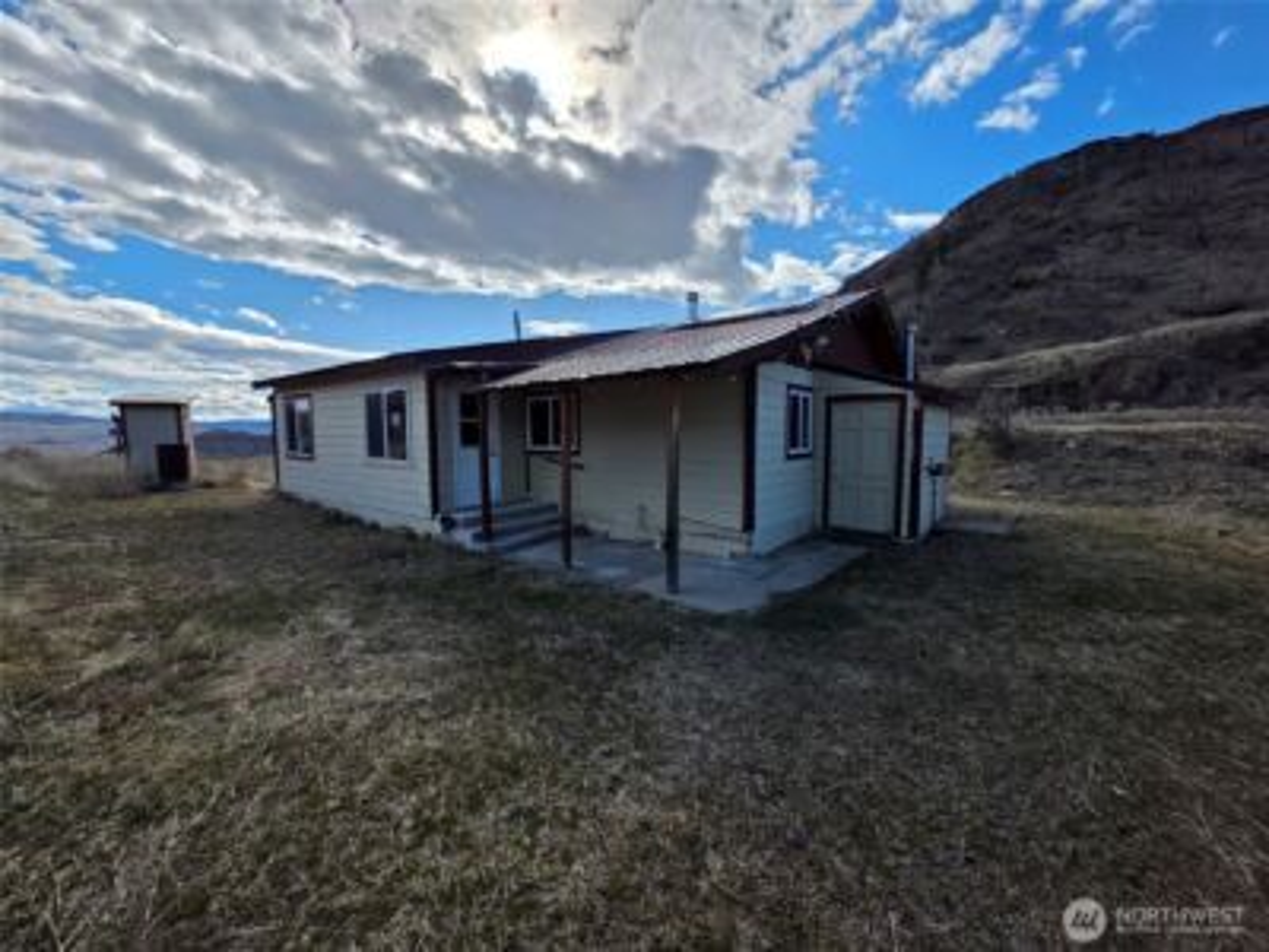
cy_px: 476
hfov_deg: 106.2
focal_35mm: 13
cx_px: 634
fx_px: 477
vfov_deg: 89.9
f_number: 1.9
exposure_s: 1/2929
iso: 40
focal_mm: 2.2
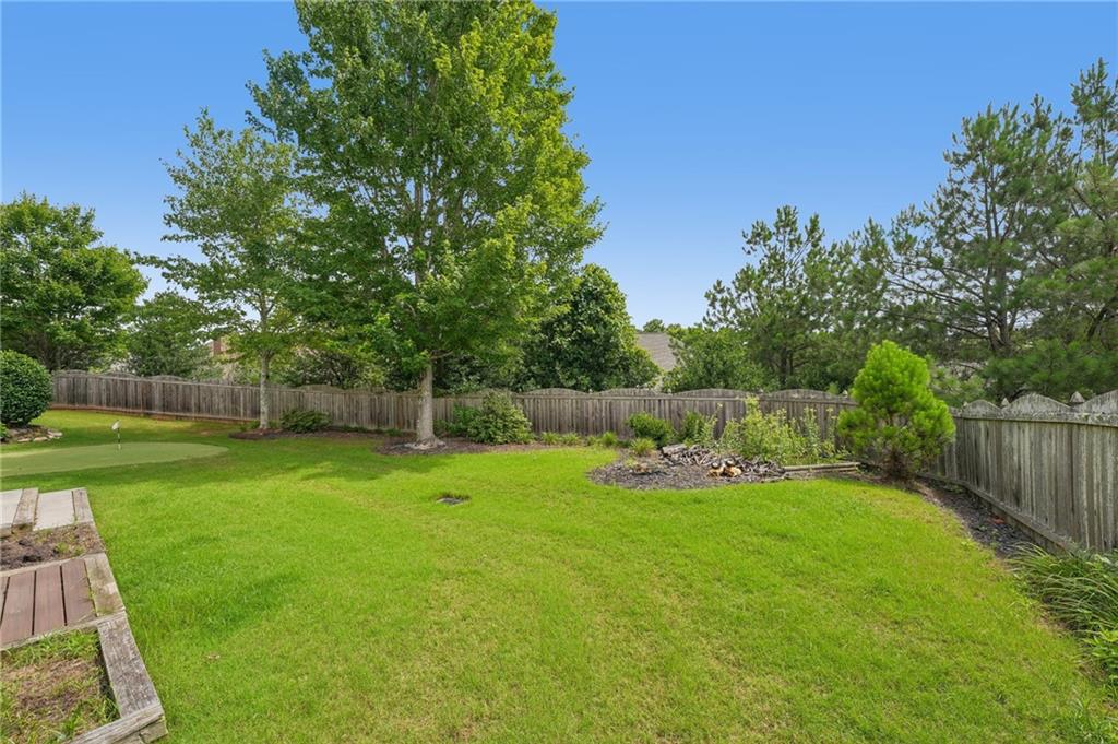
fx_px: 434
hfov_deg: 104.3
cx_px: 559
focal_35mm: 14
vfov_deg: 81.1
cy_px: 372
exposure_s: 1/160
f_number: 8
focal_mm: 14
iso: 100
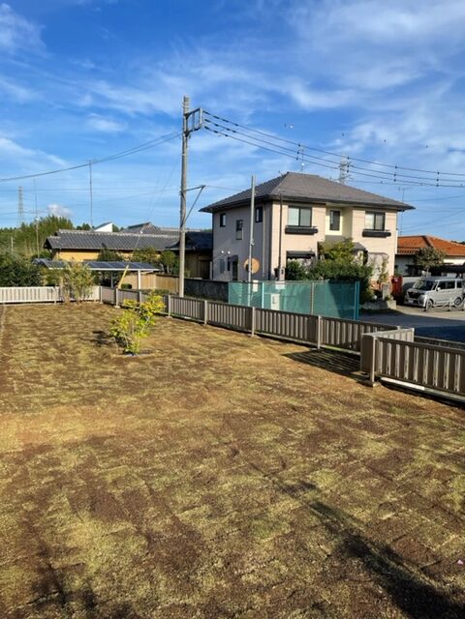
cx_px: 232
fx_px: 466
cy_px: 310
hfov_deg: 53.1
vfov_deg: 67.3
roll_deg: -0.7
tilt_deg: -5.7
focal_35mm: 26
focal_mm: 4.2
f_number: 1.6
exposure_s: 1/2959
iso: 32
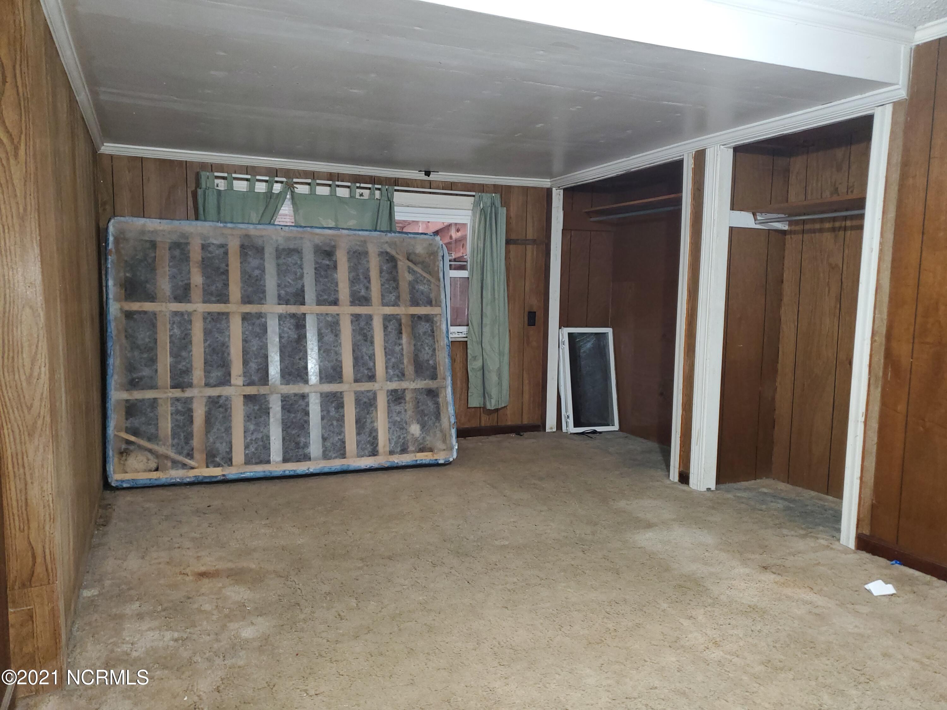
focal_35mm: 26
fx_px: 711
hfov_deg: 67.3
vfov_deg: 53.1
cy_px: 355
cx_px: 474
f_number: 1.5
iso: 160
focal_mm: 4.3
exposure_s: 1/9
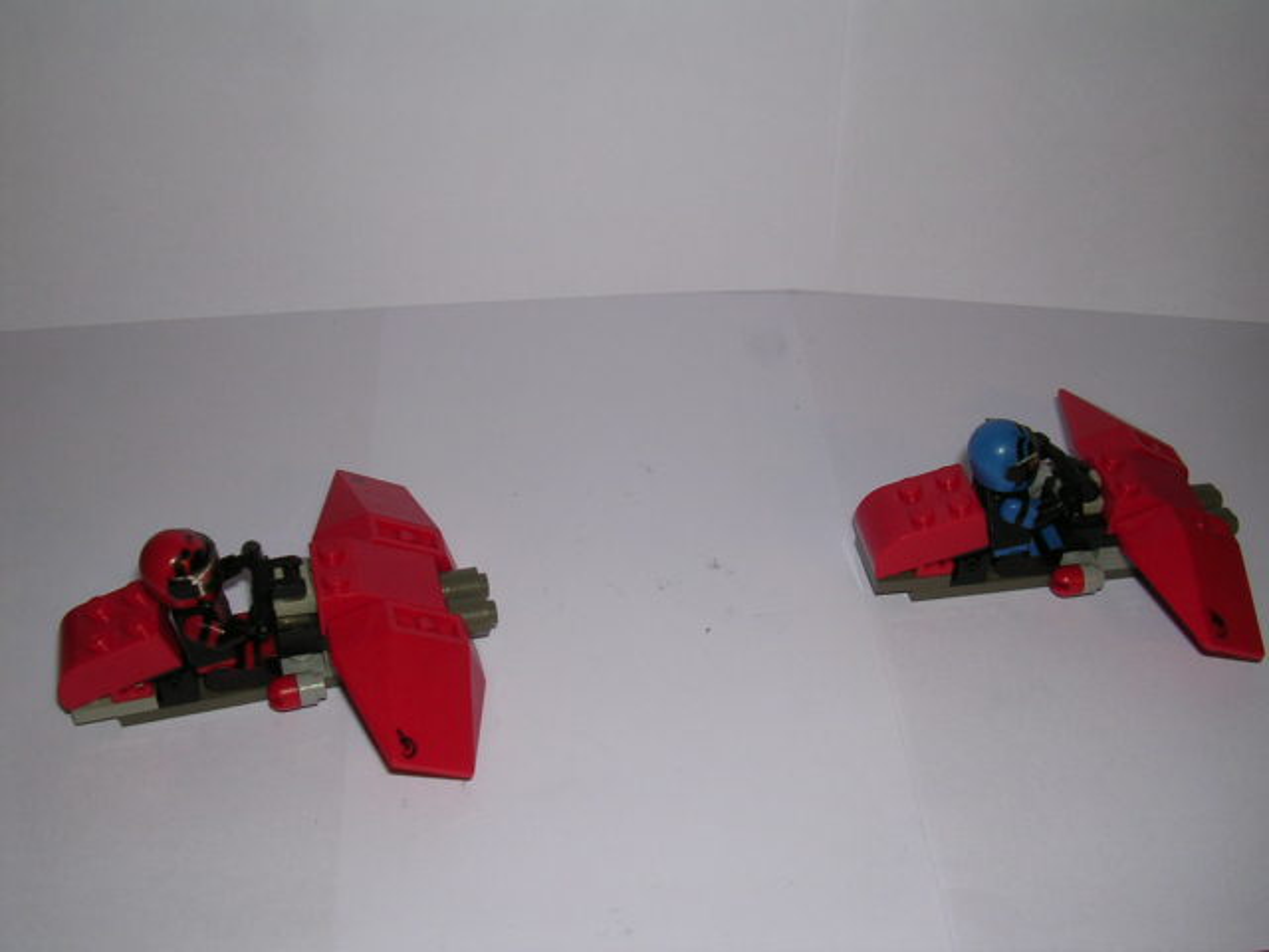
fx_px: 1393
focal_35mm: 38
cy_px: 476
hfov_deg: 49.0
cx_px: 634
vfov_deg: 37.7
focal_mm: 5.8
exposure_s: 1/60.1
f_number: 5.6
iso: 100
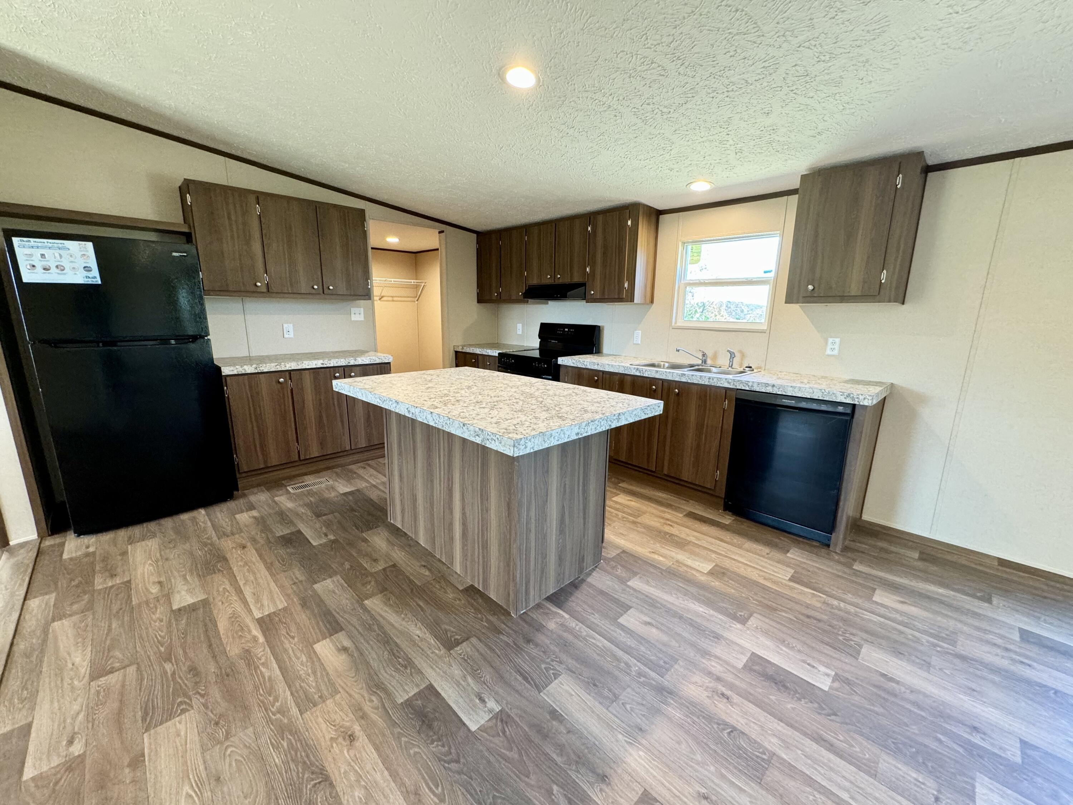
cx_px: 536
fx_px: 434
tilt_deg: -12.8
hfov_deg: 102.1
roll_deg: -0.4
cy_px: 402
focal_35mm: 14
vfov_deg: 85.7
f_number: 2.2
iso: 250
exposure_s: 1/60
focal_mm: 2.22
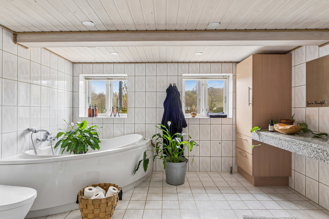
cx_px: 164
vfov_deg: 63.2
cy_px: 110
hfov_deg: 85.4
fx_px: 178
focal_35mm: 20
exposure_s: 1/3.33
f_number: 8
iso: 200
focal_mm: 13
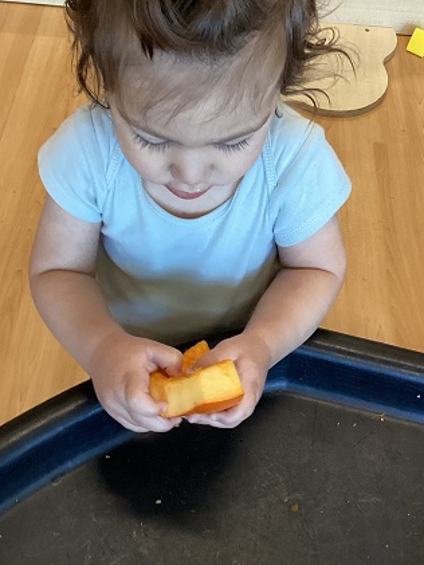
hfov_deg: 29.7
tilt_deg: -47.0
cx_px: 225
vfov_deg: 38.5
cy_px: 191
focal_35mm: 49
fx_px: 800
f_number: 2.4
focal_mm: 3.3
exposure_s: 1/50
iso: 160
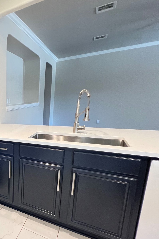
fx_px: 152
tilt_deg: -11.0
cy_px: 136
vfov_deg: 75.7
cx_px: -43
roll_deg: +3.5
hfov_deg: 37.1
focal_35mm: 23
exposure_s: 1/60
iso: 500
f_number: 1.8
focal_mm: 1.57
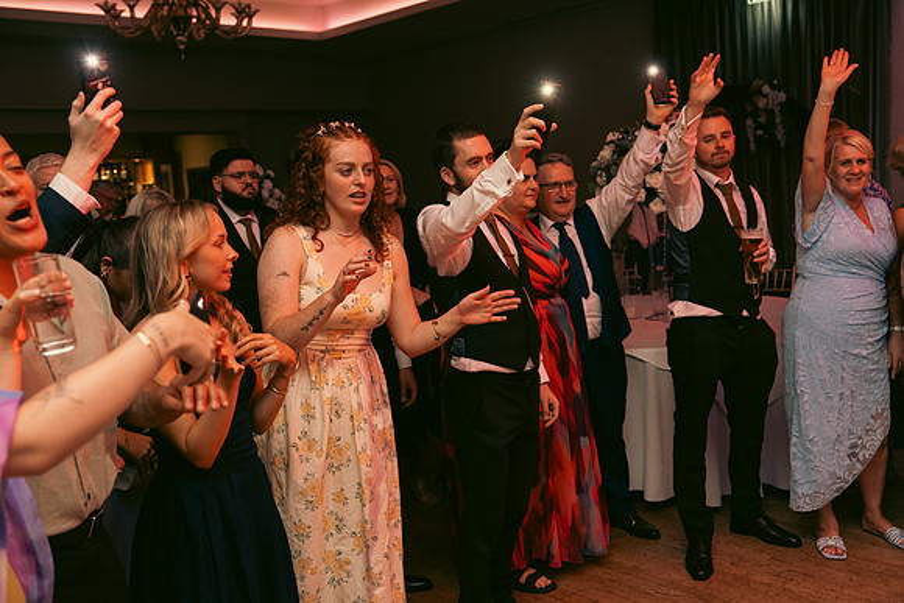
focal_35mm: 36
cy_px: 302
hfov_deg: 53.1
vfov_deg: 36.9
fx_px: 904
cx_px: 452
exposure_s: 1/160
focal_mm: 36
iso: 2500
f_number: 3.5
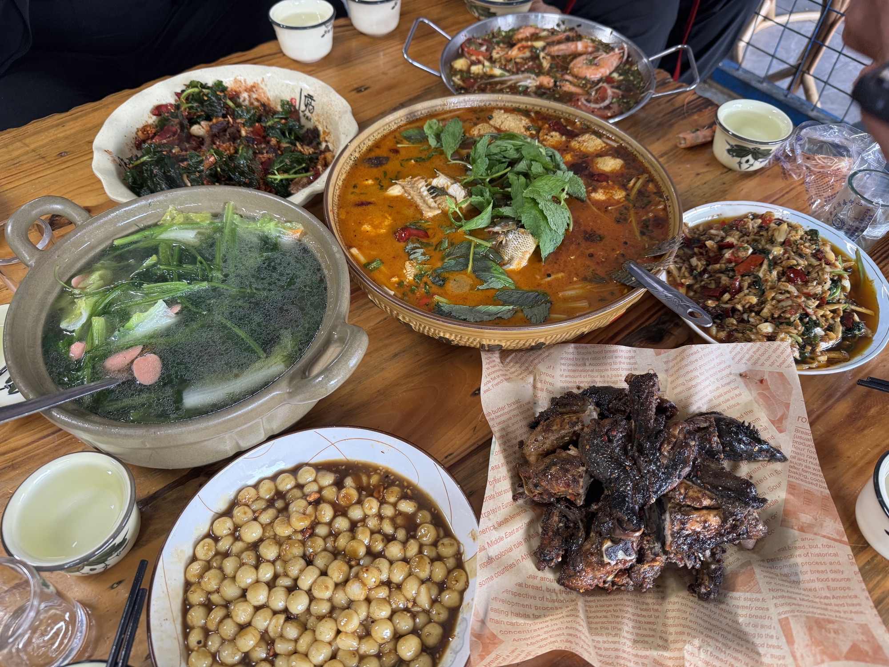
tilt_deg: -52.2
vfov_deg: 56.8
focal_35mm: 24
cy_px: 334
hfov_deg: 71.6
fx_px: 616
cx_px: 444
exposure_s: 1/50
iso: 200
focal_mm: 6.76
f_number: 1.78
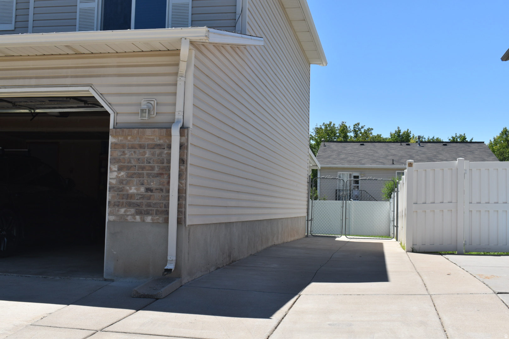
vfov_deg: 31.9
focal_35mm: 42
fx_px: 594
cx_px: 254
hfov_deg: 46.4
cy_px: 170
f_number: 10
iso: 200
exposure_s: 1/400
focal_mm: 28
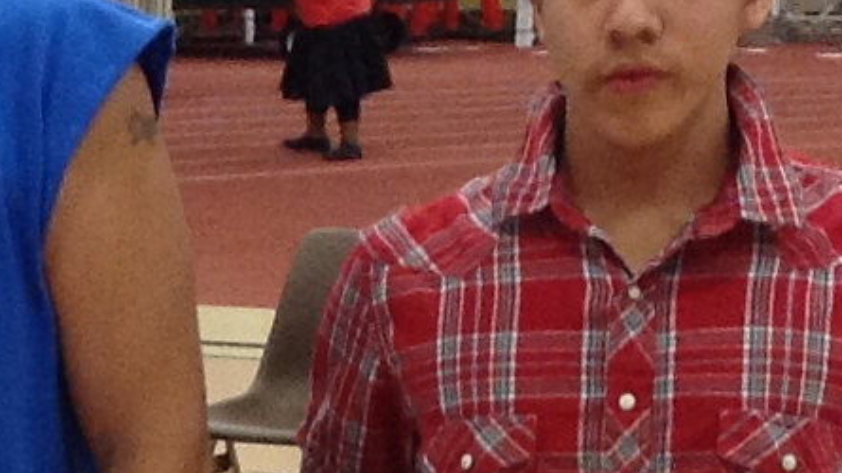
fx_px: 4955
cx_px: -513
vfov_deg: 5.4
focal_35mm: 222
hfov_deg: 9.4
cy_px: 738
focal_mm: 4.28
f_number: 2.4
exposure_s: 1/15
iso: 125
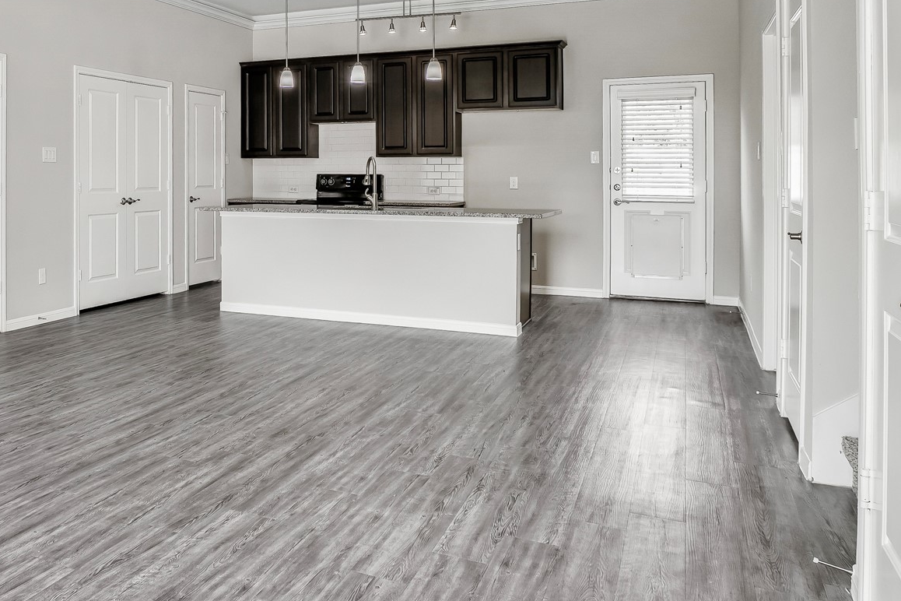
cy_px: 217
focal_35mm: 31
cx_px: 191
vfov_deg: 42.0
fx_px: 774
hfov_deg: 56.4
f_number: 6.3
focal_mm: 11
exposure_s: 1/2000
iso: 500
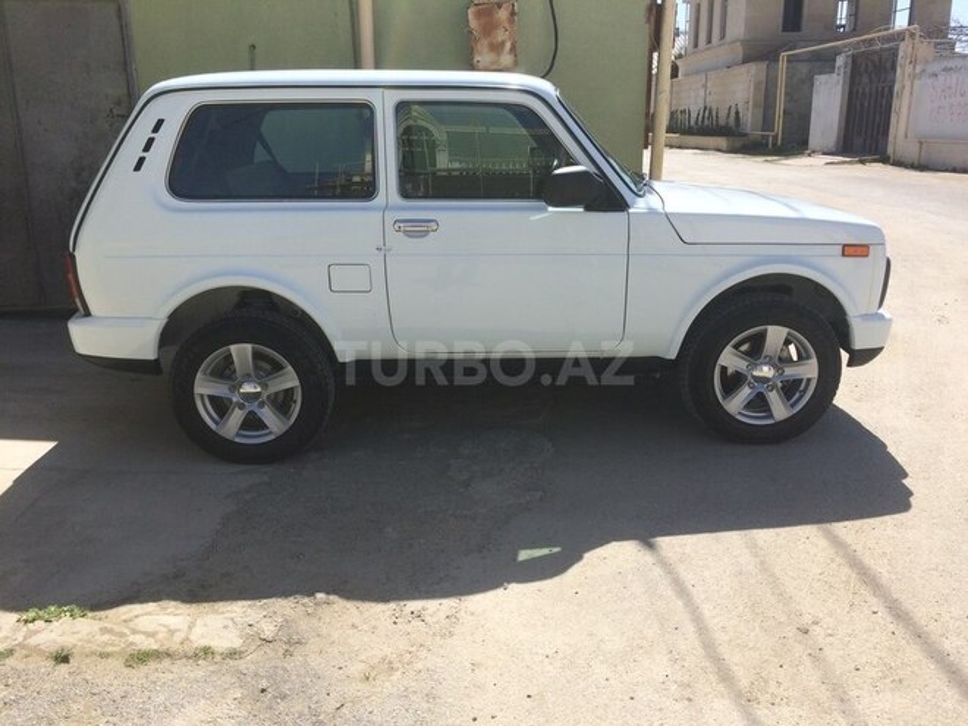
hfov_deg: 61.7
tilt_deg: -15.6
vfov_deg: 48.2
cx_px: 484
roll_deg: +2.2
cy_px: 363
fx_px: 811
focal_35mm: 29
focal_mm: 4.15
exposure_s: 1/2283
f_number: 2.2
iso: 32
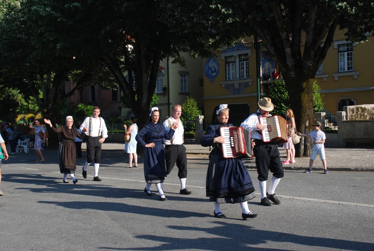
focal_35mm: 45
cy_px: 126
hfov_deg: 43.5
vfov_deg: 30.0
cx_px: 187
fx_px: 468
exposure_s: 1/200
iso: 100
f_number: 7.1
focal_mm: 30
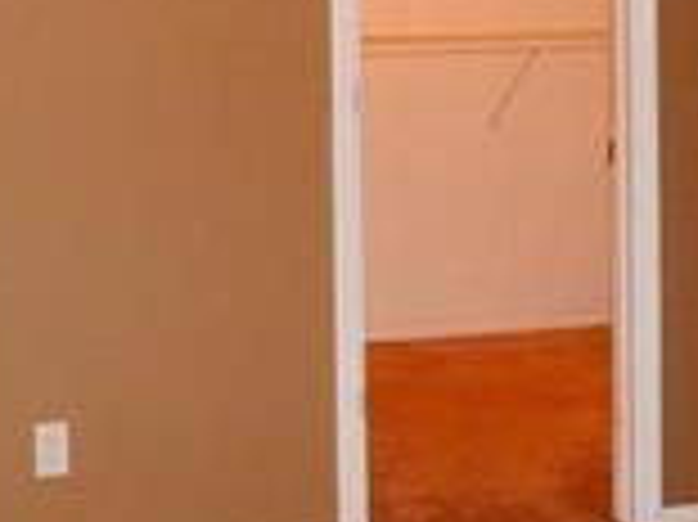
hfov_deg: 21.5
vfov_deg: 16.0
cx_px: 230
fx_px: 1834
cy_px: 40
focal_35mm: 91
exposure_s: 1/30
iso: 200
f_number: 3
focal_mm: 4
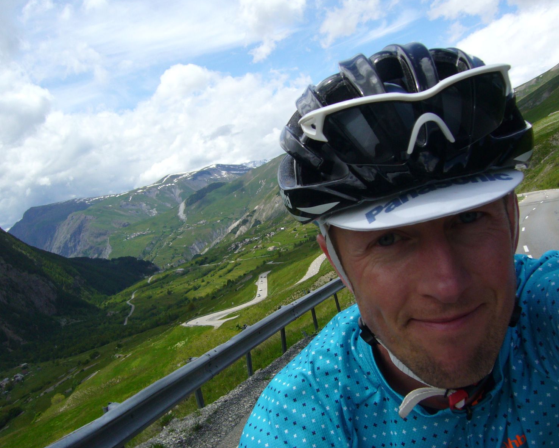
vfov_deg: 40.1
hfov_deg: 49.1
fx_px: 612
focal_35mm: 37
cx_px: 279
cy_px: 226
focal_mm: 5.8
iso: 100
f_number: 5.6
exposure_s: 1/500
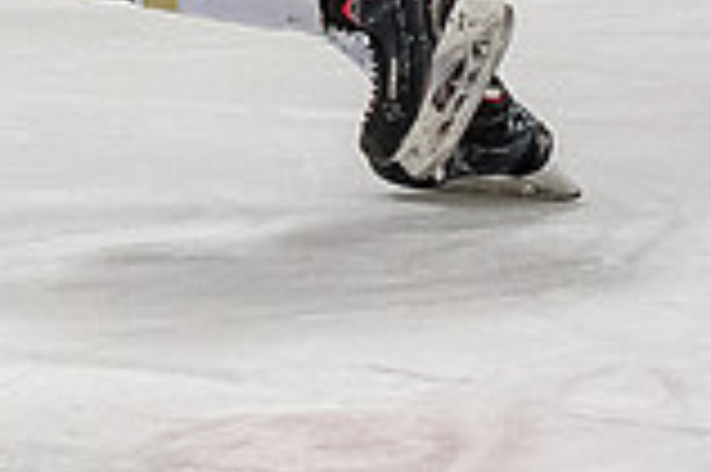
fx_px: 16257
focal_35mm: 824
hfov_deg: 2.5
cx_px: 183
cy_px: -428
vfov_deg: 1.7
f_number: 3.2
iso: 2000
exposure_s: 1/800
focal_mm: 92
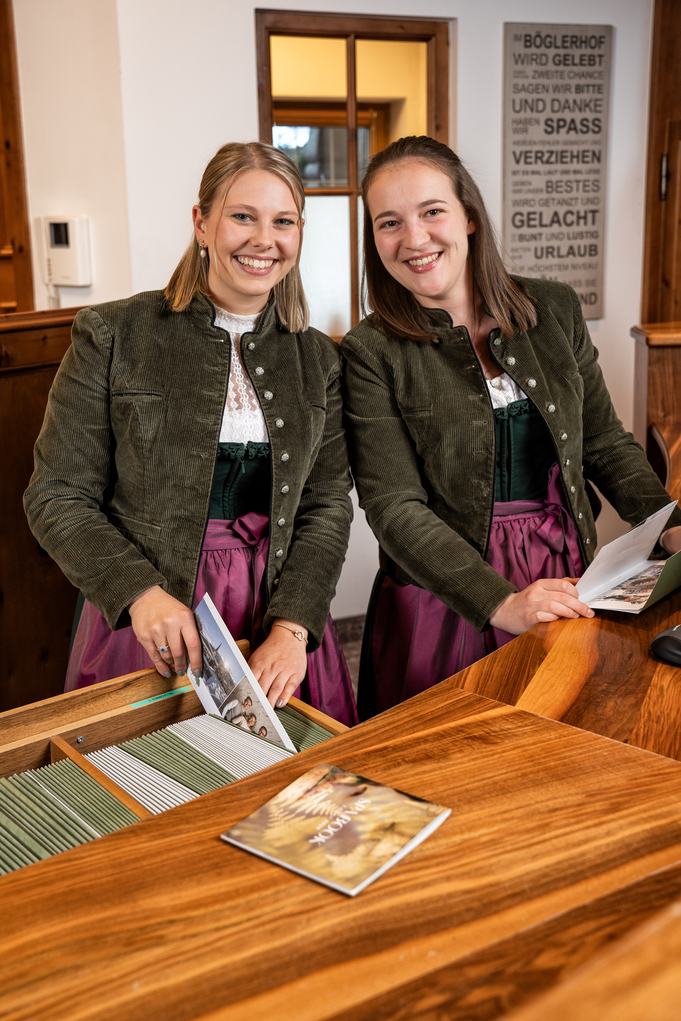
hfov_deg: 36.9
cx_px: 340
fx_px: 1021
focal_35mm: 36
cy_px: 510
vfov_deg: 53.1
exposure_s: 1/60
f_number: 4
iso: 500
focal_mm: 36
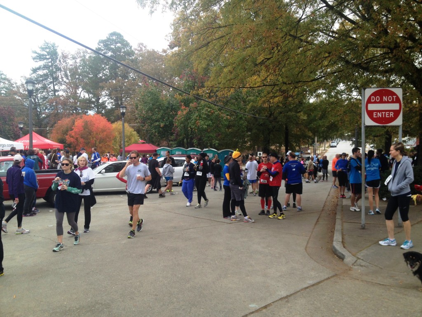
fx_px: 427
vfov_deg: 40.7
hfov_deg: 52.6
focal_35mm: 35
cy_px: 158
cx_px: 211
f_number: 2.4
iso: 50
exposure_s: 1/351
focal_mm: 4.28
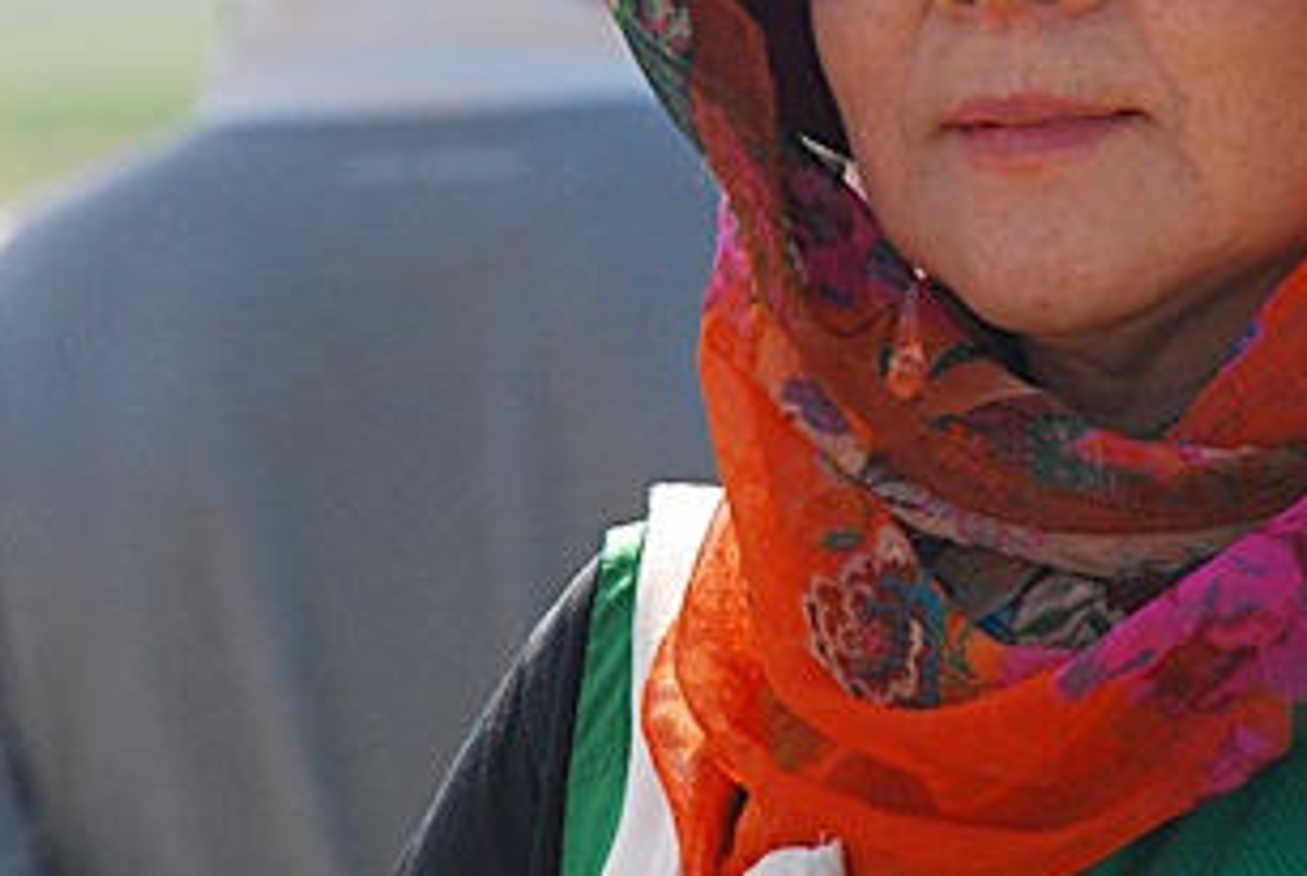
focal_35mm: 490
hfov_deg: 4.2
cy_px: 184
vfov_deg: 2.8
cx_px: 1008
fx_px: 17826
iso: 400
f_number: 5.6
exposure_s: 1/800
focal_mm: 125
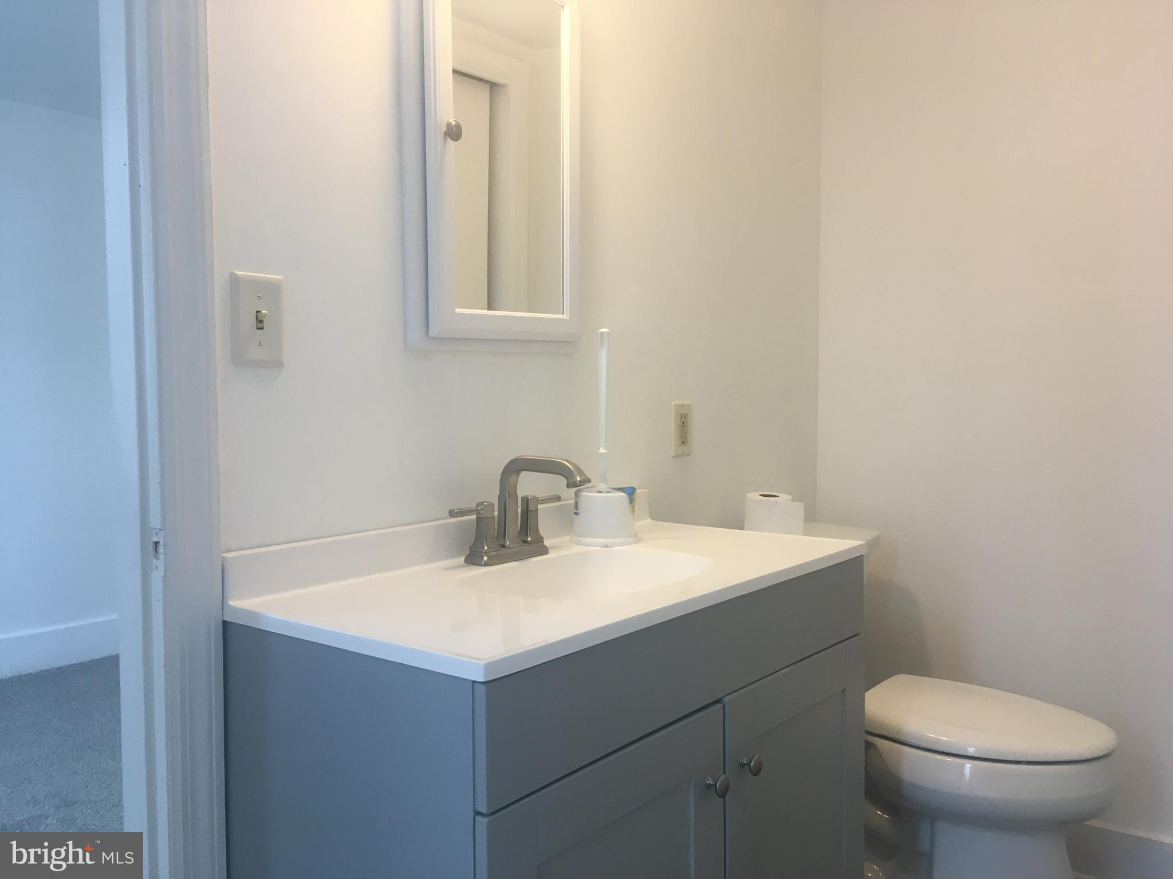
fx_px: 983
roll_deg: +1.0
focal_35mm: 29
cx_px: 586
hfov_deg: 61.7
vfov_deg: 48.2
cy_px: 440
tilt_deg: -4.7
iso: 32
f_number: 2.2
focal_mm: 4.15
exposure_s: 1/30
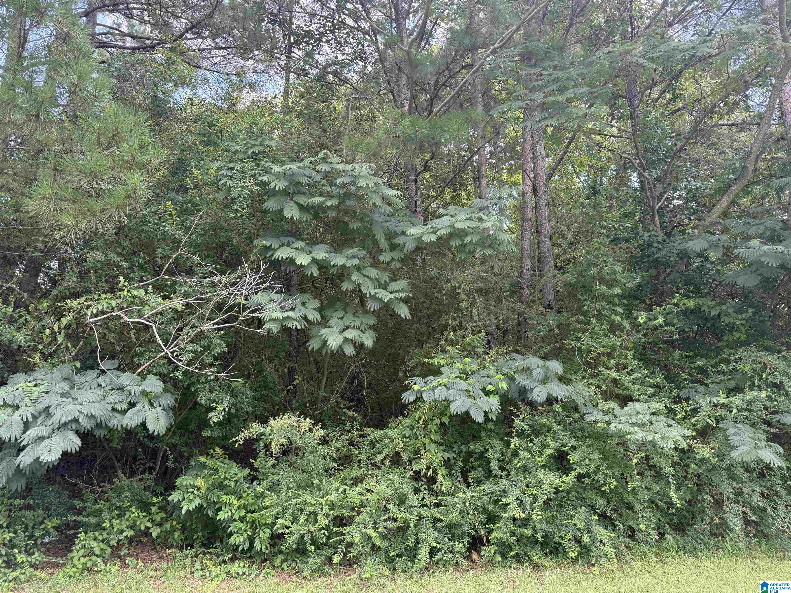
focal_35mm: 24
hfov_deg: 71.6
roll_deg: +0.2
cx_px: 396
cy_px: 296
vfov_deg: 56.8
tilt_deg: +14.7
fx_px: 548
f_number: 1.78
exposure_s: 1/264
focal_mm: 6.76
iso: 100
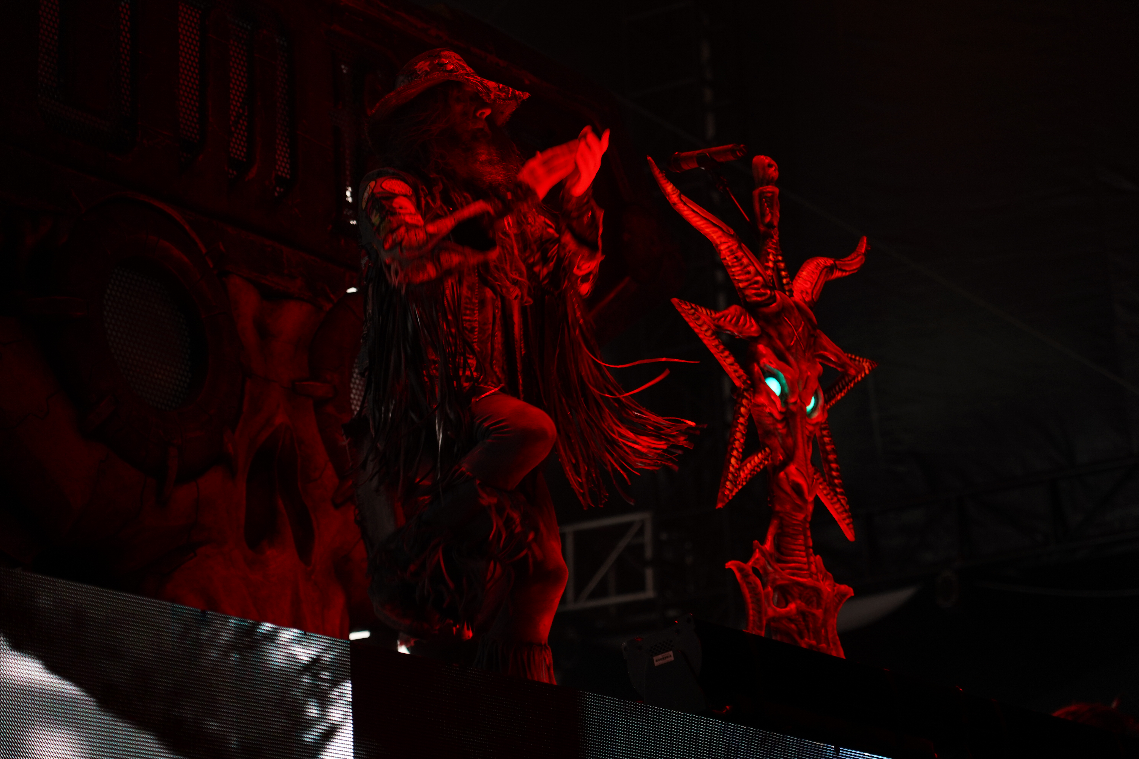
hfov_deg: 19.5
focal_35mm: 105
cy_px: 380
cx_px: 570
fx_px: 3322
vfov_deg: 13.0
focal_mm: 105
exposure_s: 1/125
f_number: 4
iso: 400
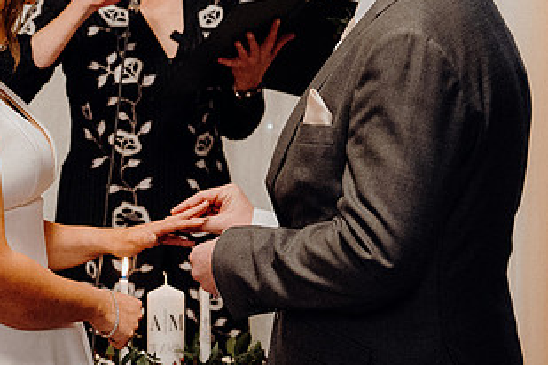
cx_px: 195
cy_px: 97
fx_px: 2055
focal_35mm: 135
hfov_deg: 15.2
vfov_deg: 10.1
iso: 3200
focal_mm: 48
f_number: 3.5
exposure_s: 1/160
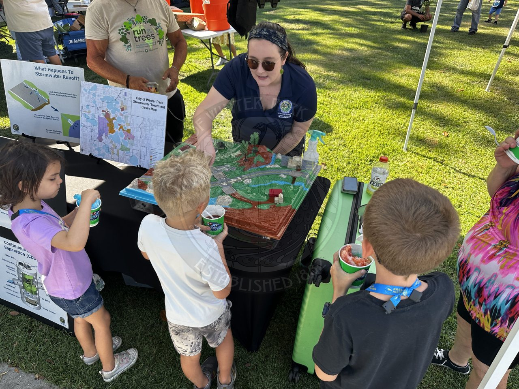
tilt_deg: -34.3
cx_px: 260
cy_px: 194
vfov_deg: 56.8
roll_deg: -1.6
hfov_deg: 71.6
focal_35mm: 24
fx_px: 360
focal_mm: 6.86
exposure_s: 1/552
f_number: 1.78
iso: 80
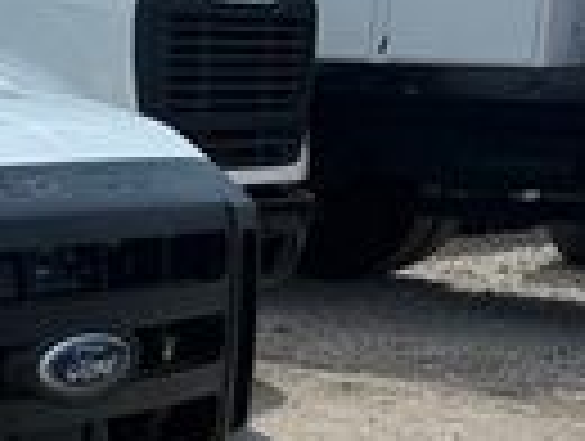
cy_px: 346
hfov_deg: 13.5
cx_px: -684
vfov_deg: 12.5
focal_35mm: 118
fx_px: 1998
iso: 80
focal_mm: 6.76
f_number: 1.78
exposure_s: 1/7353
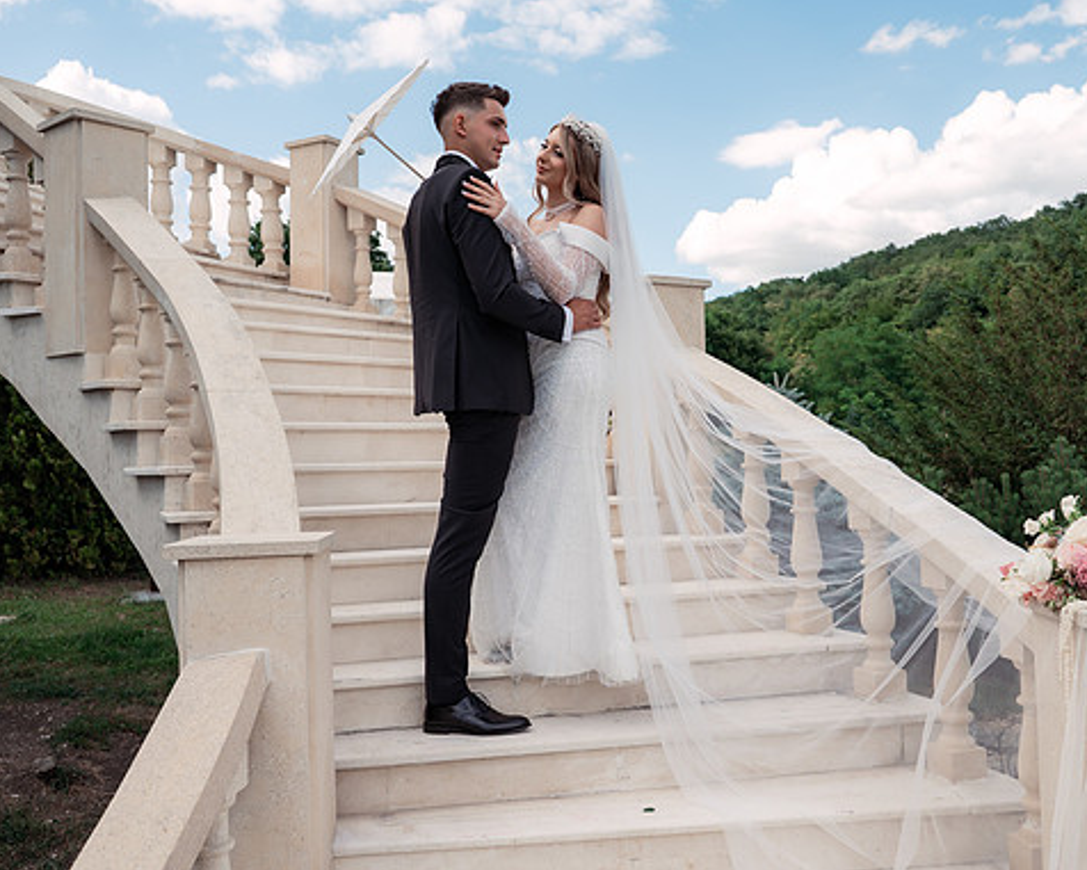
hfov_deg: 55.4
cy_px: 434
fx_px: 1030
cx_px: 621
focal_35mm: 32
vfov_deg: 45.8
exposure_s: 1/640
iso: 160
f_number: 4
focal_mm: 28
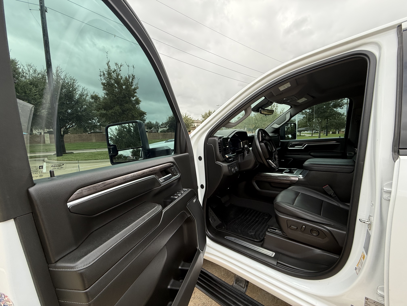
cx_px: 204
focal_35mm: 14
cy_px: 153
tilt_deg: -6.2
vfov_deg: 85.7
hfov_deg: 102.1
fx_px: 165
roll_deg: +1.7
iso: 64
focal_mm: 2.22
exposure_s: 1/514
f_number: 2.2
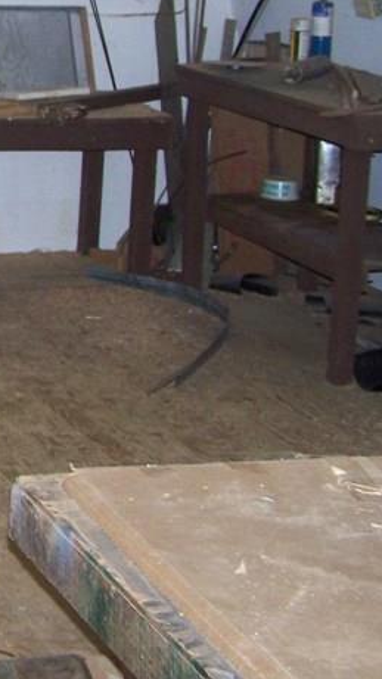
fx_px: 1658
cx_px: -229
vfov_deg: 22.9
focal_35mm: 92
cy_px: 140
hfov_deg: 12.4
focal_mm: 6.3
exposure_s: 1/60
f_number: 2.8
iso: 160
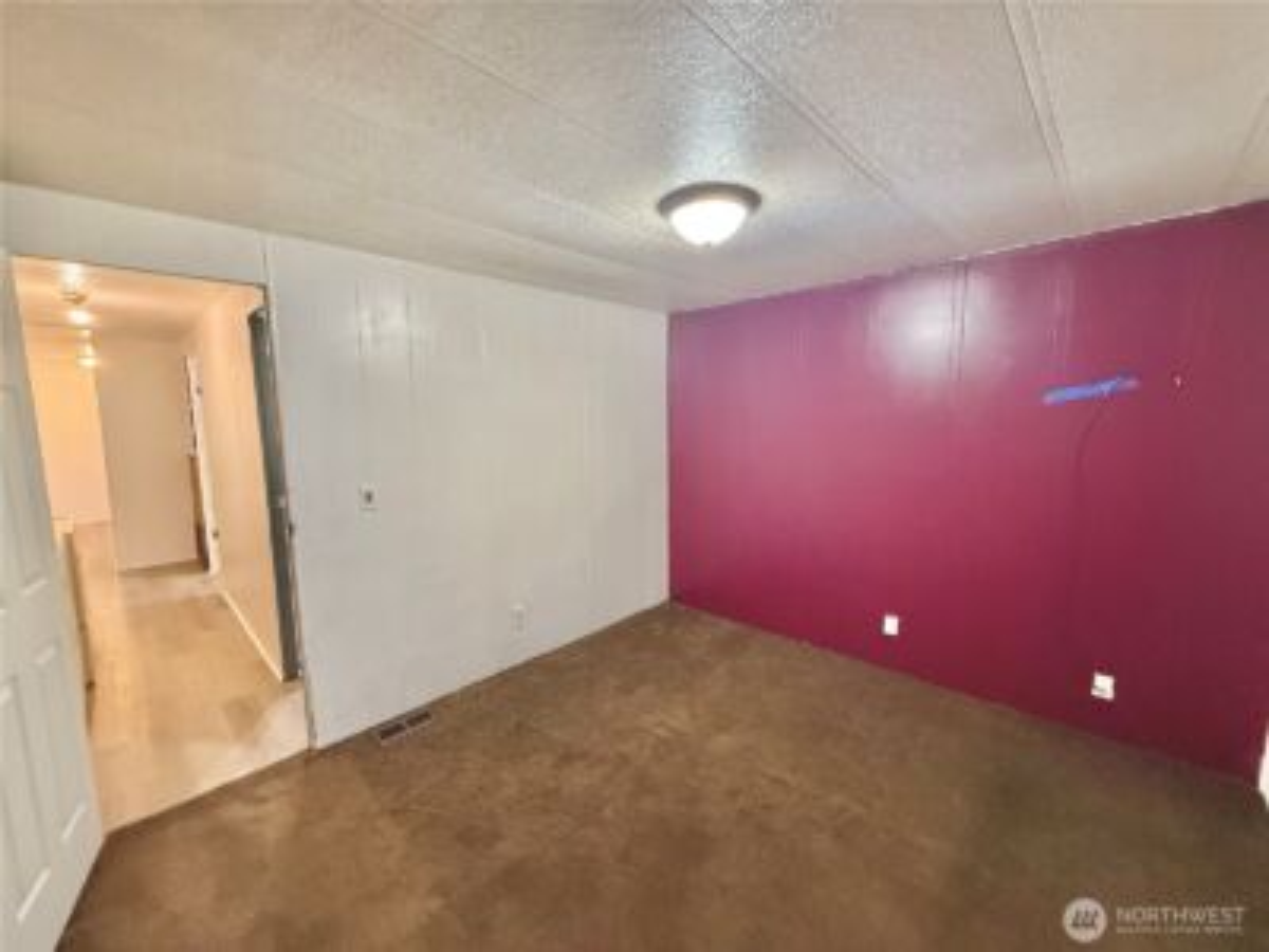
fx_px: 513
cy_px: 476
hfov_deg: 102.1
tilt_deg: -6.6
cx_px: 634
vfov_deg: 85.7
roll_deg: -0.1
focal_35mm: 14
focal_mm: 2.22
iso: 640
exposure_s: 1/60
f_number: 2.2
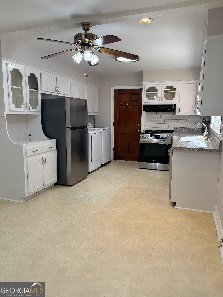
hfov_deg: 53.1
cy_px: 148
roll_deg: -0.5
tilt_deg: -8.3
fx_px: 223
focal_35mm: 26
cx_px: 112
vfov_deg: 67.3
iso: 125
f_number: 1.6
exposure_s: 1/169
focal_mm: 5.96
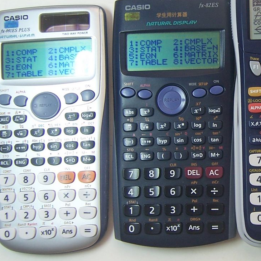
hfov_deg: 25.6
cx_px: 256
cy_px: 119
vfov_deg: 26.9
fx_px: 546
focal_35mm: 64
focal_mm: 5.5
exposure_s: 1/30
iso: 100
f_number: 3.4
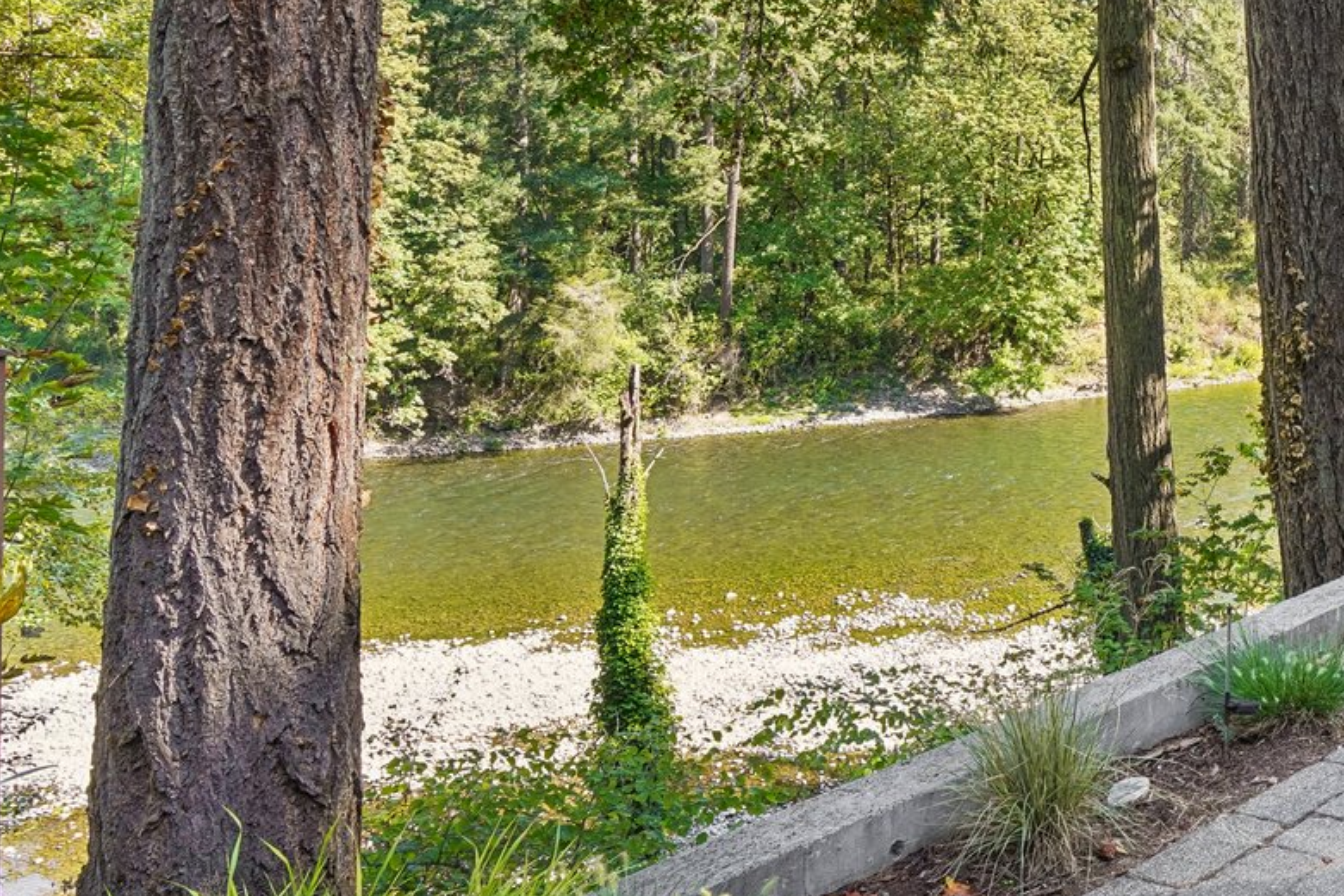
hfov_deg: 38.3
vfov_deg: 30.3
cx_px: 1485
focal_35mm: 42
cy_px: 72
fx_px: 1568
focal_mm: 16
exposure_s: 1/100
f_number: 8
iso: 400
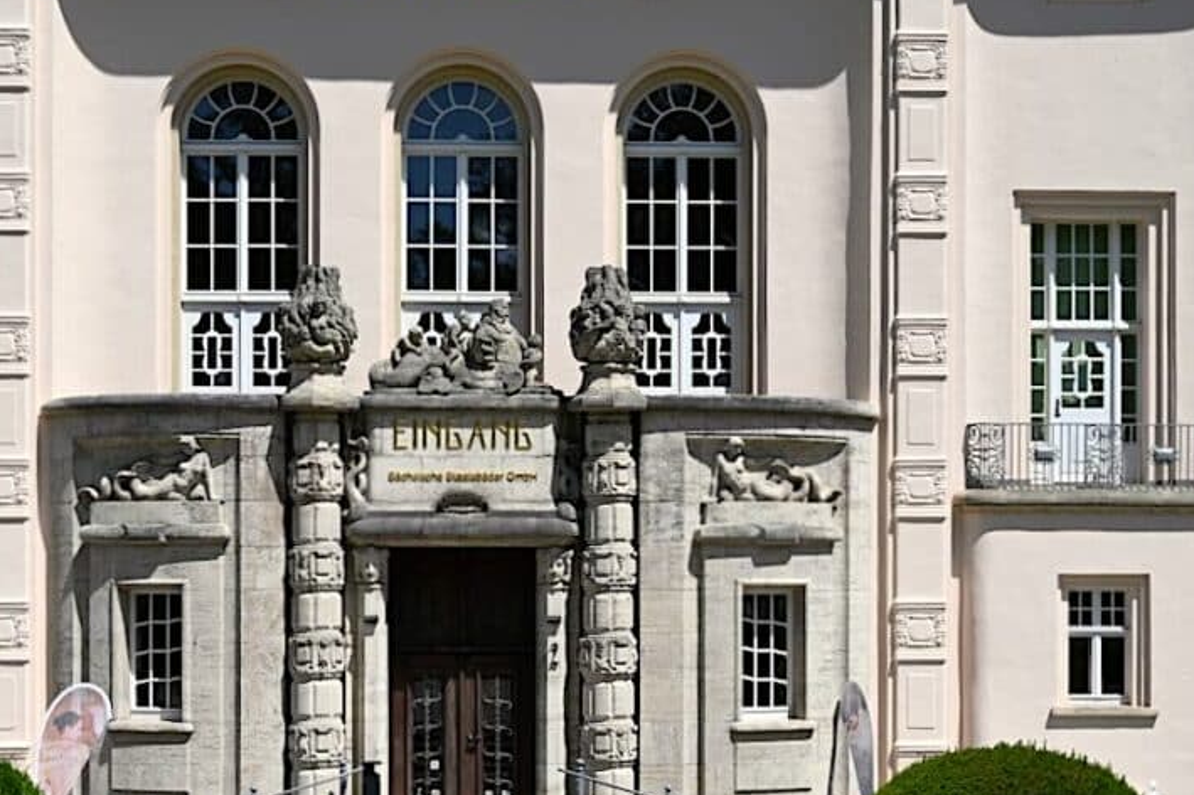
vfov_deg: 25.8
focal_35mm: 52
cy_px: 529
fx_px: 1724
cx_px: 455
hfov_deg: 38.0
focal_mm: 36
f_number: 8
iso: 100
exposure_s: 1/500
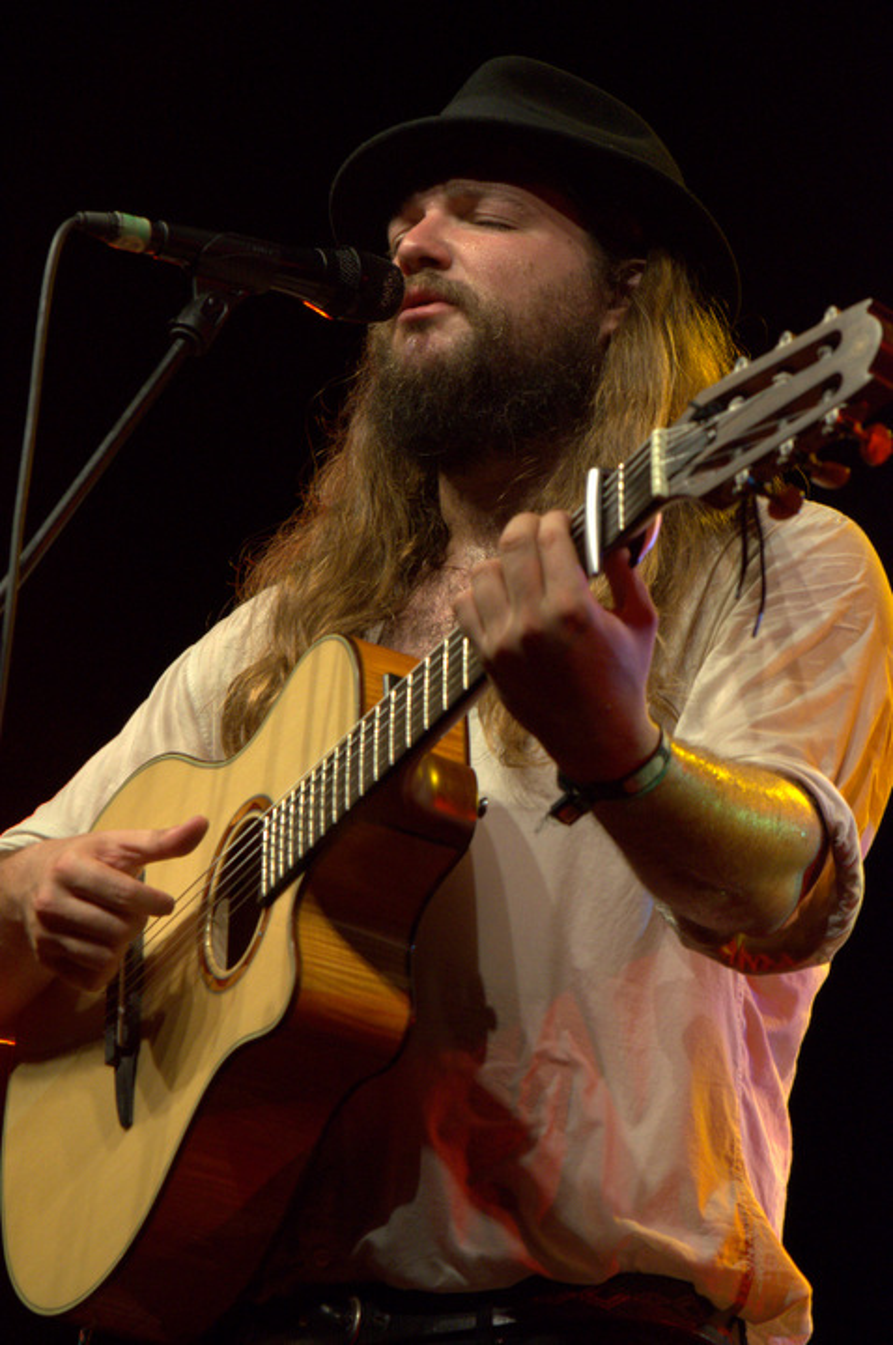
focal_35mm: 165
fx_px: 6157
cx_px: 446
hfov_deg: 8.3
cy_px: 672
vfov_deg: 12.5
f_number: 6.3
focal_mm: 110
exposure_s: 1/1000
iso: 2500
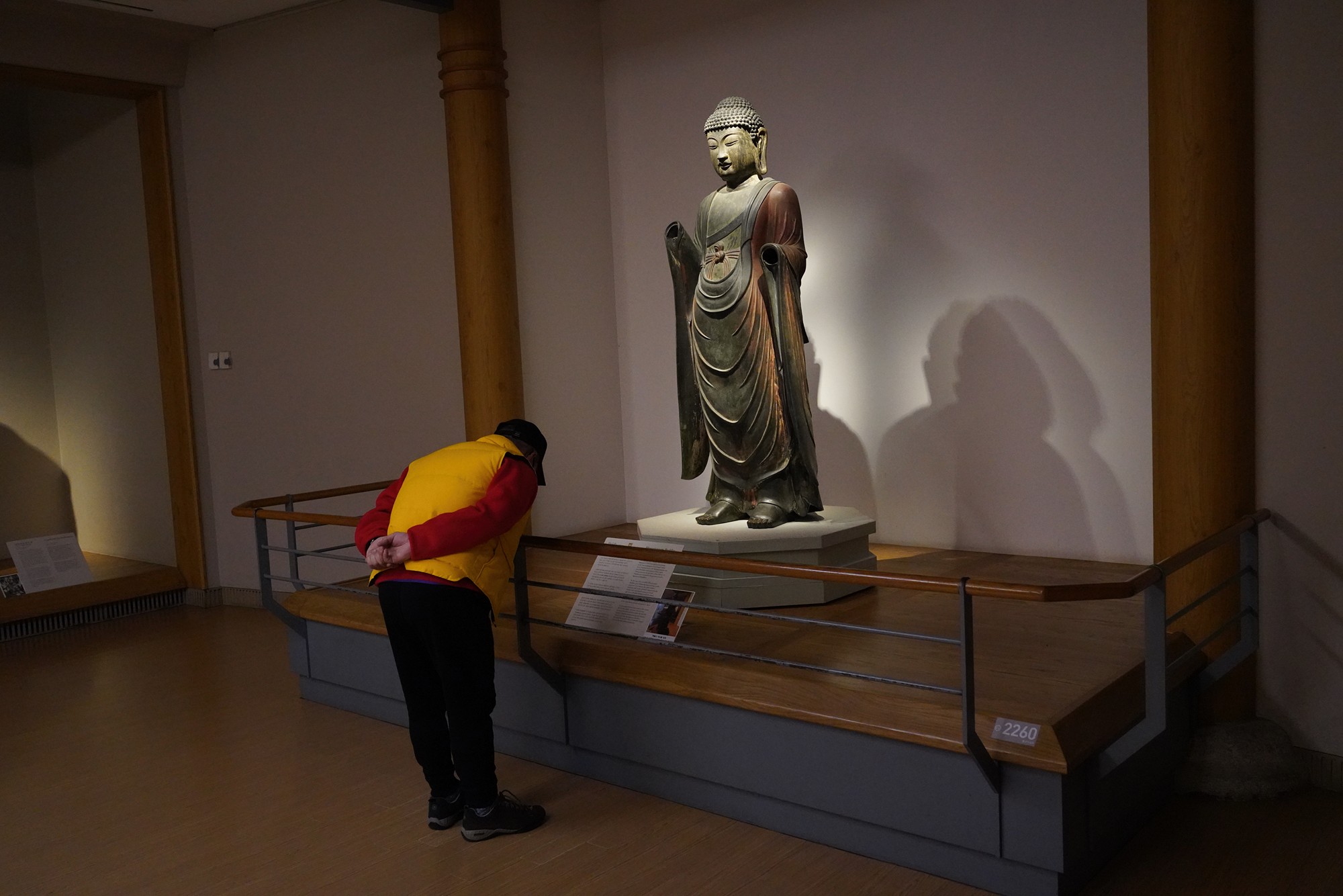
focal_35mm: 31
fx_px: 1157
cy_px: 448
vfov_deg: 42.3
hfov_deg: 60.3
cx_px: 672
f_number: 5
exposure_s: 1/100
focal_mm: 31
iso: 8000
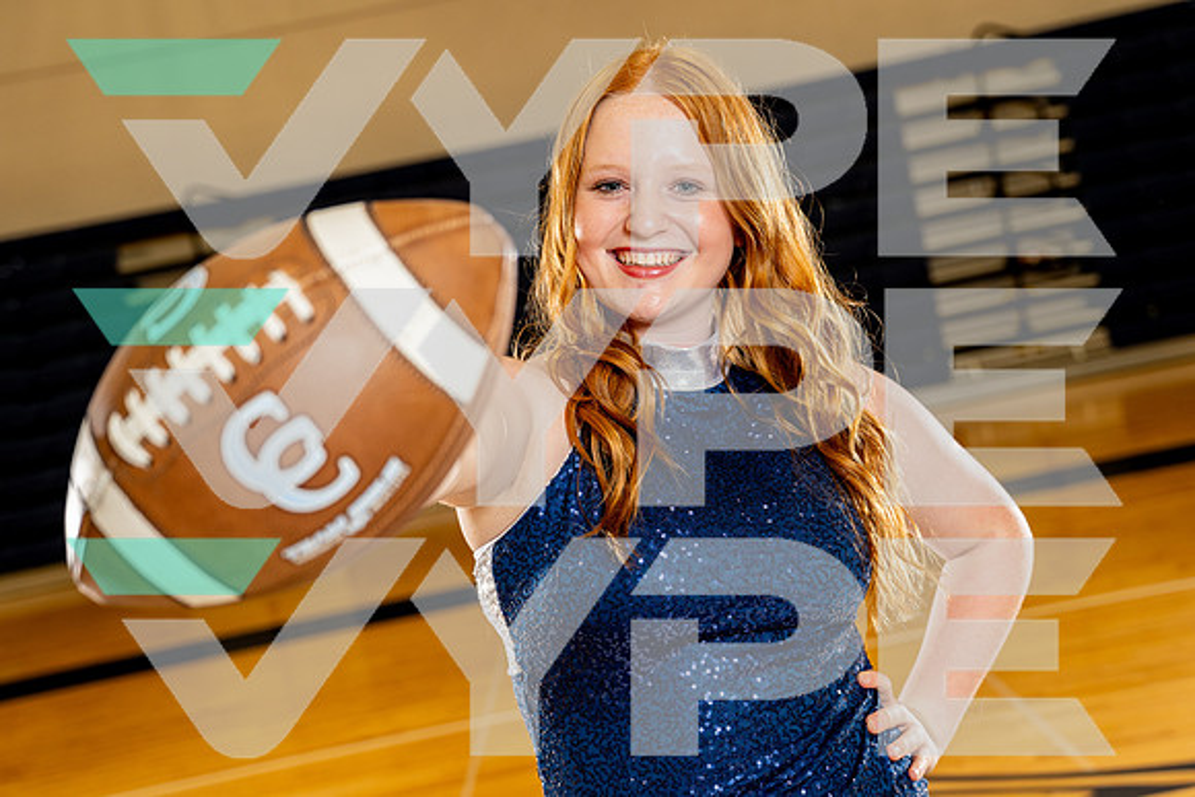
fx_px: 1858
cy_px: 397
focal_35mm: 56
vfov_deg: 24.2
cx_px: 593
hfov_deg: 35.6
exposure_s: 1/250
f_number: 4
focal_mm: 52
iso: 320
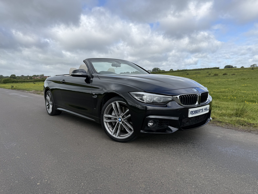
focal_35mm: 24
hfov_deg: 71.6
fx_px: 179
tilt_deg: -5.9
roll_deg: +1.2
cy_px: 97
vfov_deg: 56.8
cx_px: 129
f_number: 1.78
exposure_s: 1/3279
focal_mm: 6.76
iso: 80
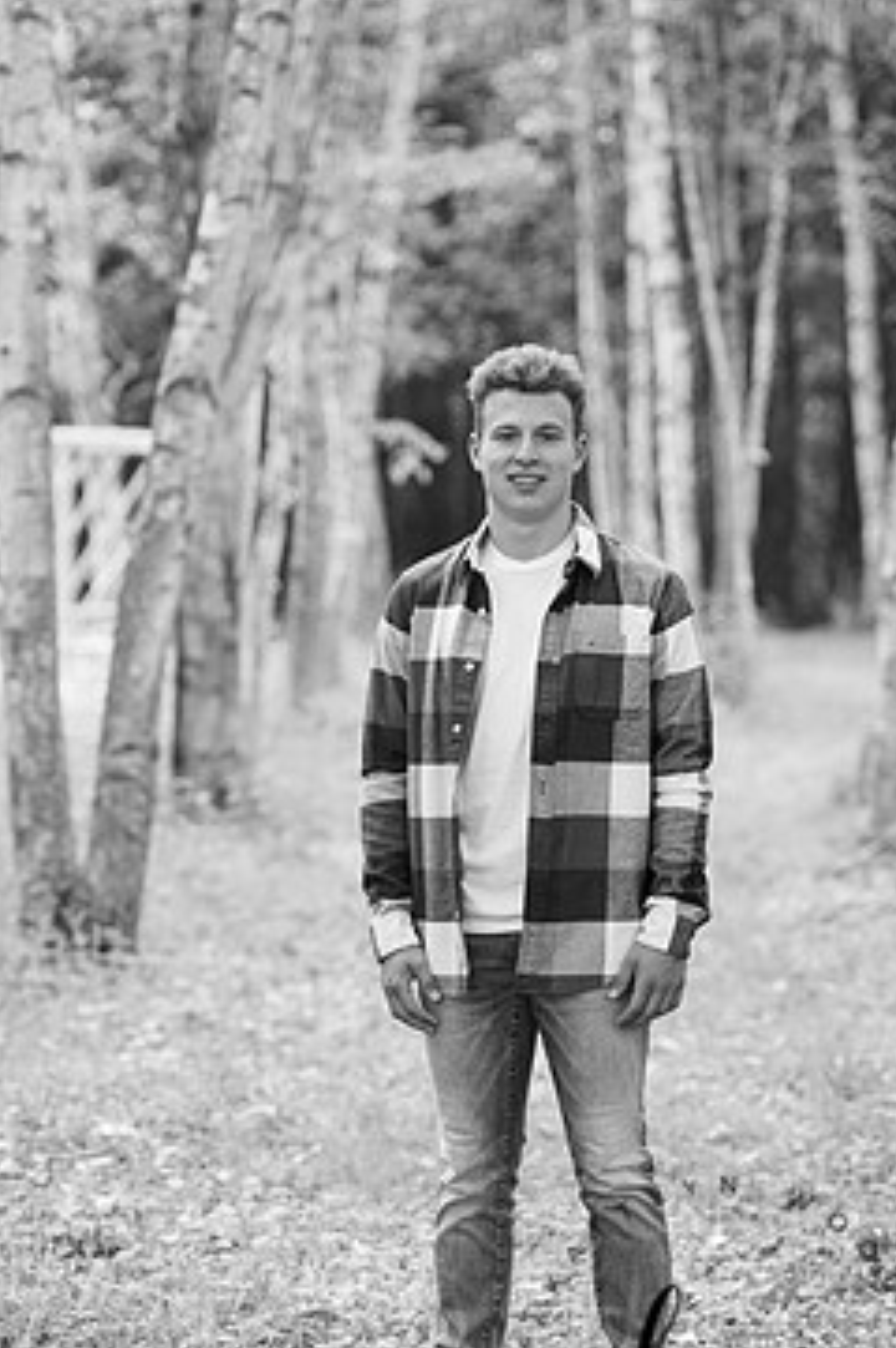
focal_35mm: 131
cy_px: 777
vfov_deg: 15.7
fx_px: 4900
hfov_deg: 10.4
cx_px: 497
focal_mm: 105
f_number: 3.2
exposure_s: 1/200
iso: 400
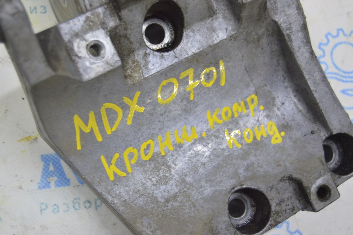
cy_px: 118
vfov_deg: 23.7
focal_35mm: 57
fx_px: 558
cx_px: 176
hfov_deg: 35.1
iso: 400
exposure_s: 1/20
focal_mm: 38
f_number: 5.6
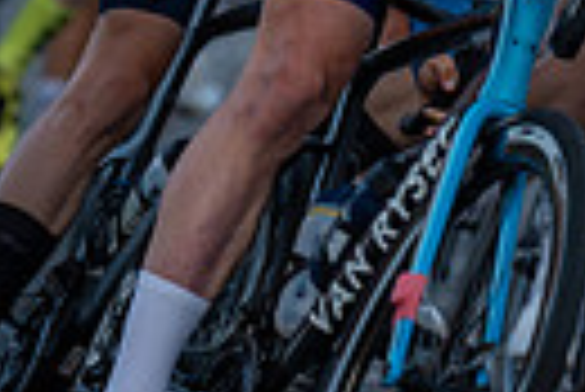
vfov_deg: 1.7
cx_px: -36
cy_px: -201
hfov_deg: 2.5
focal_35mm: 827
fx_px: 13454
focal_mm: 185
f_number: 3.2
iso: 1000
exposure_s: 1/640
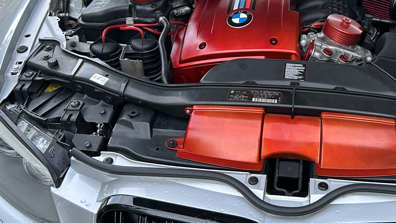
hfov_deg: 42.9
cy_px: 65
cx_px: 275
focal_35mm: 47
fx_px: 494
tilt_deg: -31.1
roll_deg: +1.1
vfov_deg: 25.2
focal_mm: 5.7
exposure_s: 1/84
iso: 125
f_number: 1.5
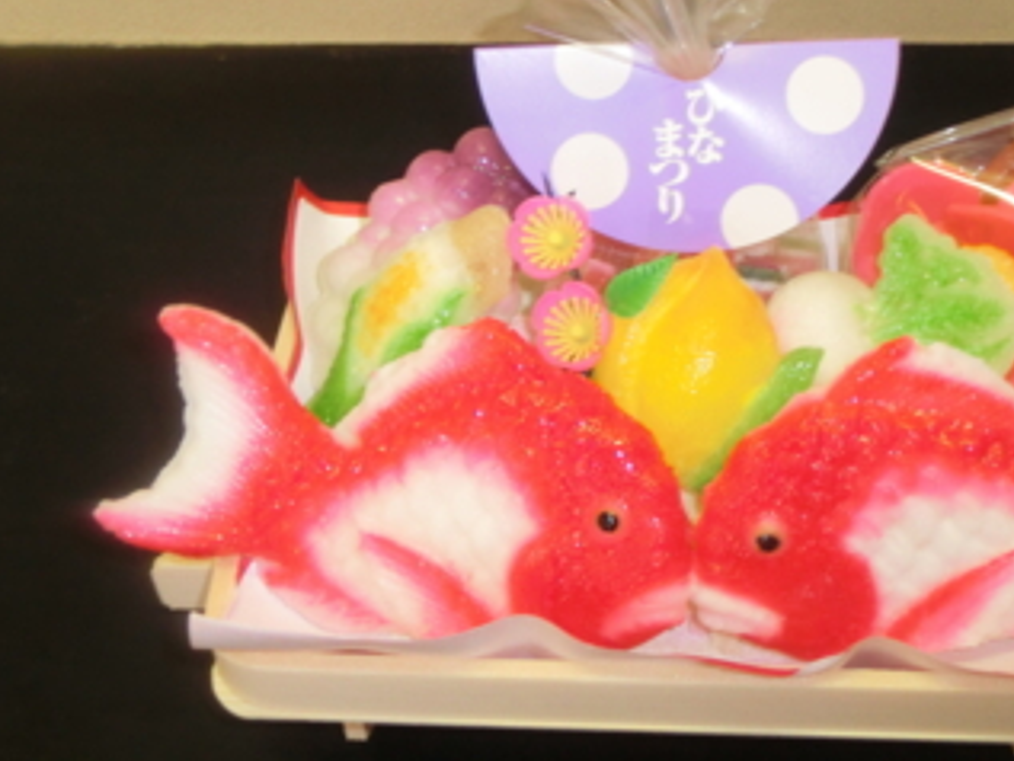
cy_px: 360
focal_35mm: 60
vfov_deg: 24.4
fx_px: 1758
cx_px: 665
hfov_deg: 31.9
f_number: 3.9
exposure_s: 1/25
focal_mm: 6.67
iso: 400
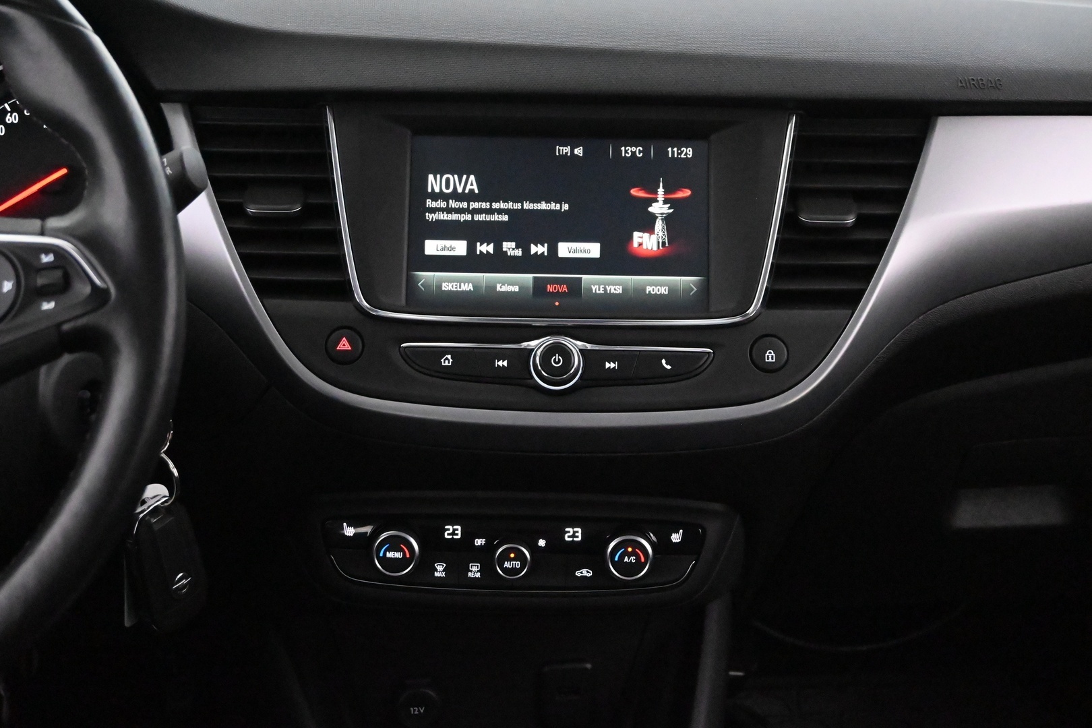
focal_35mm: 58
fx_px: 1774
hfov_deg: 34.2
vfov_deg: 23.2
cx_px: 546
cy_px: 364
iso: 16000
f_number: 5.6
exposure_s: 1/60
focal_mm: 39
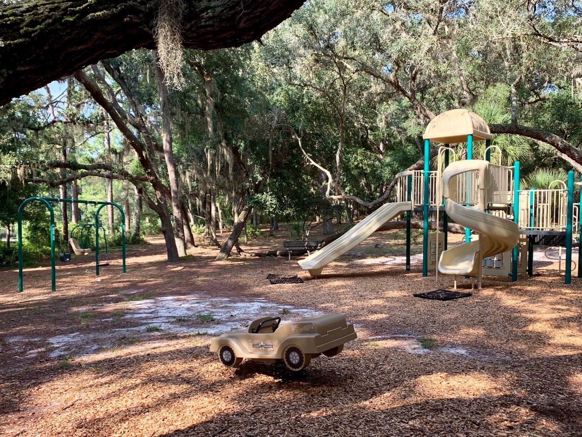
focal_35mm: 30
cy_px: 241
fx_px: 504
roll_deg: -0.5
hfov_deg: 59.9
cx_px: 304
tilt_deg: -2.4
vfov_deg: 46.7
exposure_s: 1/534
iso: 25
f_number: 1.8
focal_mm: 4.25
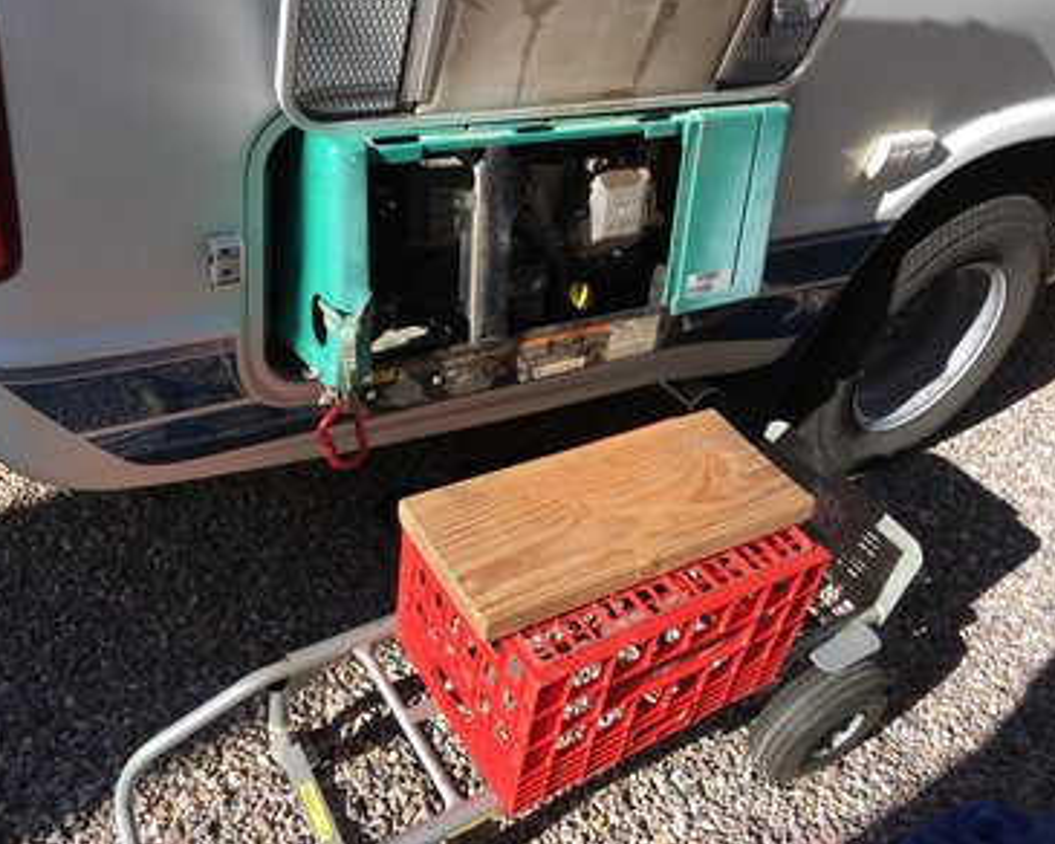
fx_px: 968
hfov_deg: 57.1
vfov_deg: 47.1
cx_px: 494
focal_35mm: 31
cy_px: 425
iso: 25
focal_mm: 4.15
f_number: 2.2
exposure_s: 1/785
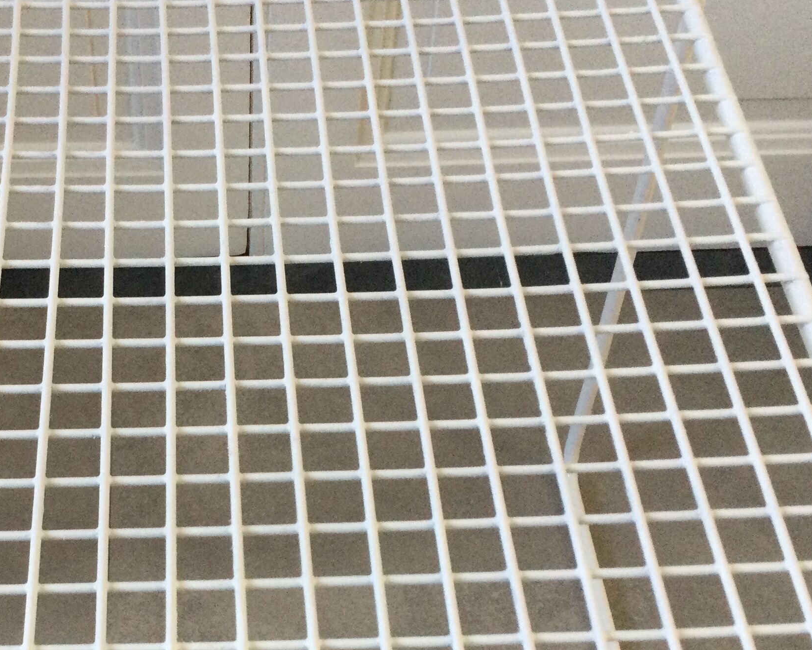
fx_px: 1442
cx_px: 235
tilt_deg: -52.4
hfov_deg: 31.1
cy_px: 508
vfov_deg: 25.0
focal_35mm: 60
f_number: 2.4
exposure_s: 1/33
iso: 64
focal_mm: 3.3
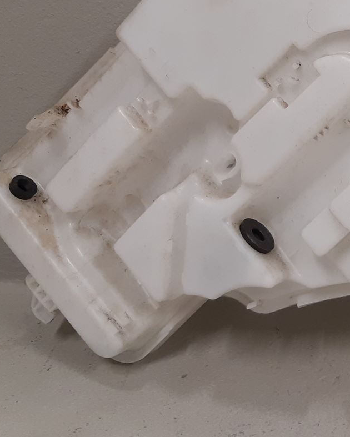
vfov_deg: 28.5
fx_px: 854
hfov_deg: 21.2
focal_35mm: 66
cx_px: 445
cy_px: 137
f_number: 1.7
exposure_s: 1/50
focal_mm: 3.93
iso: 100
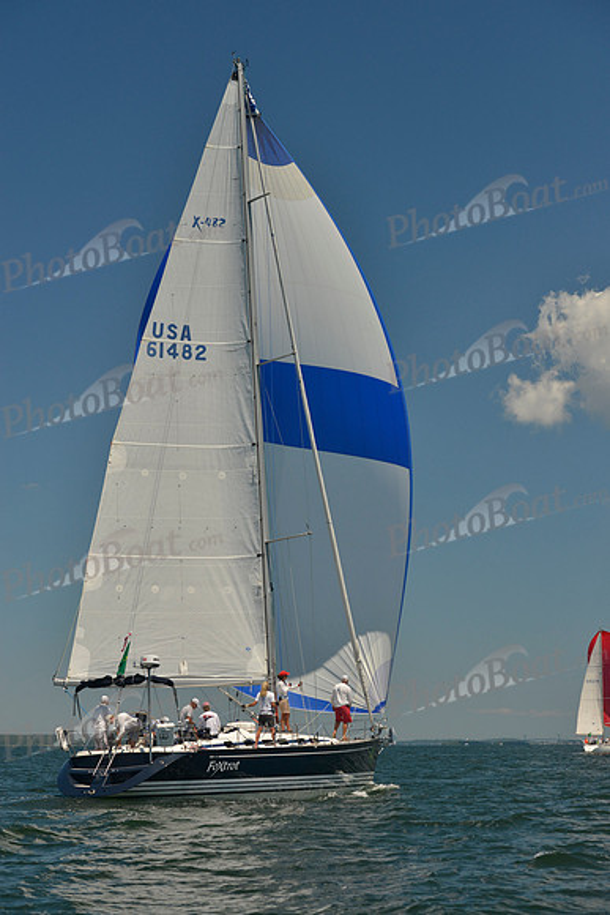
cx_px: 305
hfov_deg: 19.5
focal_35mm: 70
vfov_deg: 28.8
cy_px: 458
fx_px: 1778
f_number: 8
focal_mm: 70
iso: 280
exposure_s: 1/800
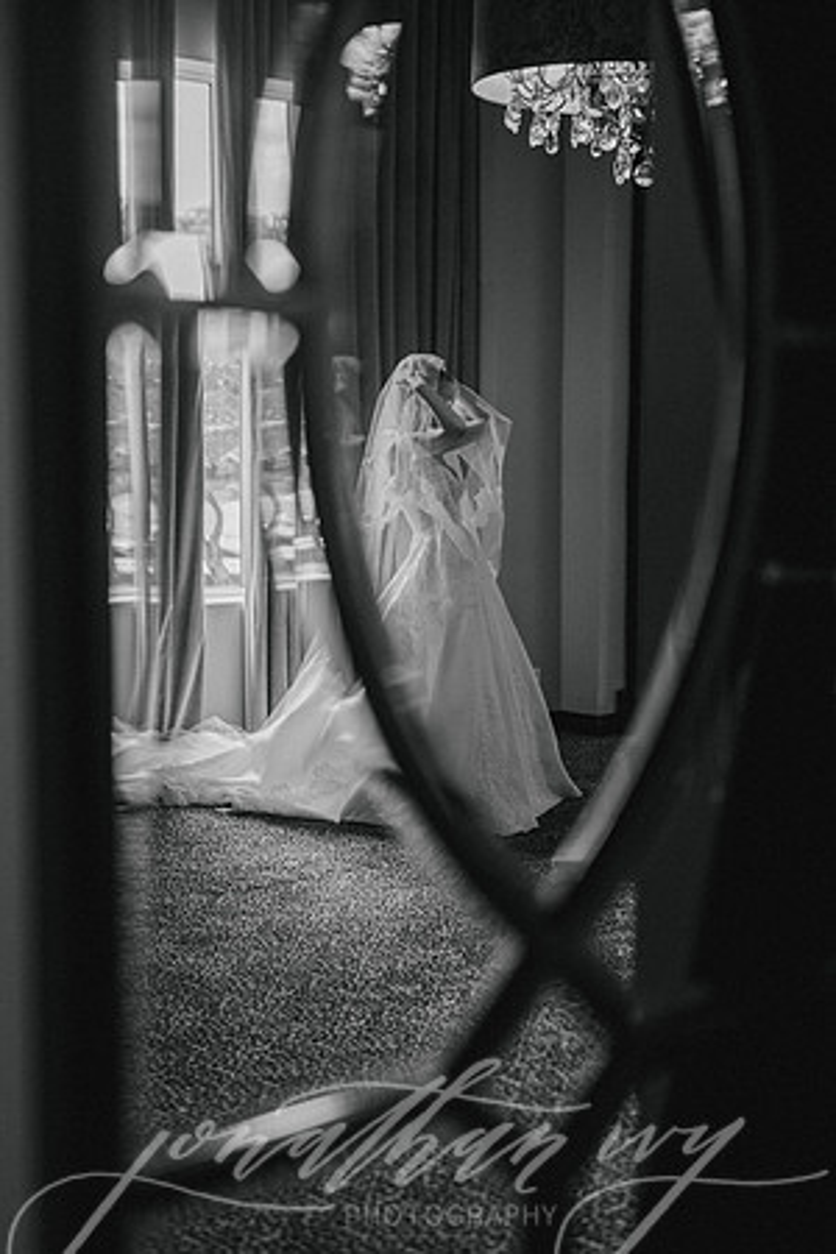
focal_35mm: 50
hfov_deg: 27.0
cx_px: 418
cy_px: 627
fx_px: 1742
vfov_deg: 39.6
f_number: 2
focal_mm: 50
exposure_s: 1/50
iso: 100
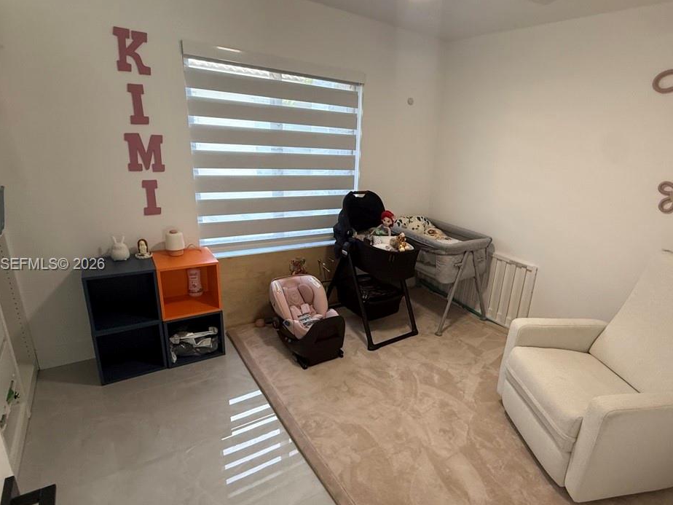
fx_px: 389
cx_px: 396
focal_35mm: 20
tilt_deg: -18.7
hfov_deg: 81.0
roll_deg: -4.7
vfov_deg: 65.9
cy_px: 265
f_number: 2.2
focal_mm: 2.22
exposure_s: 1/99
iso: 250
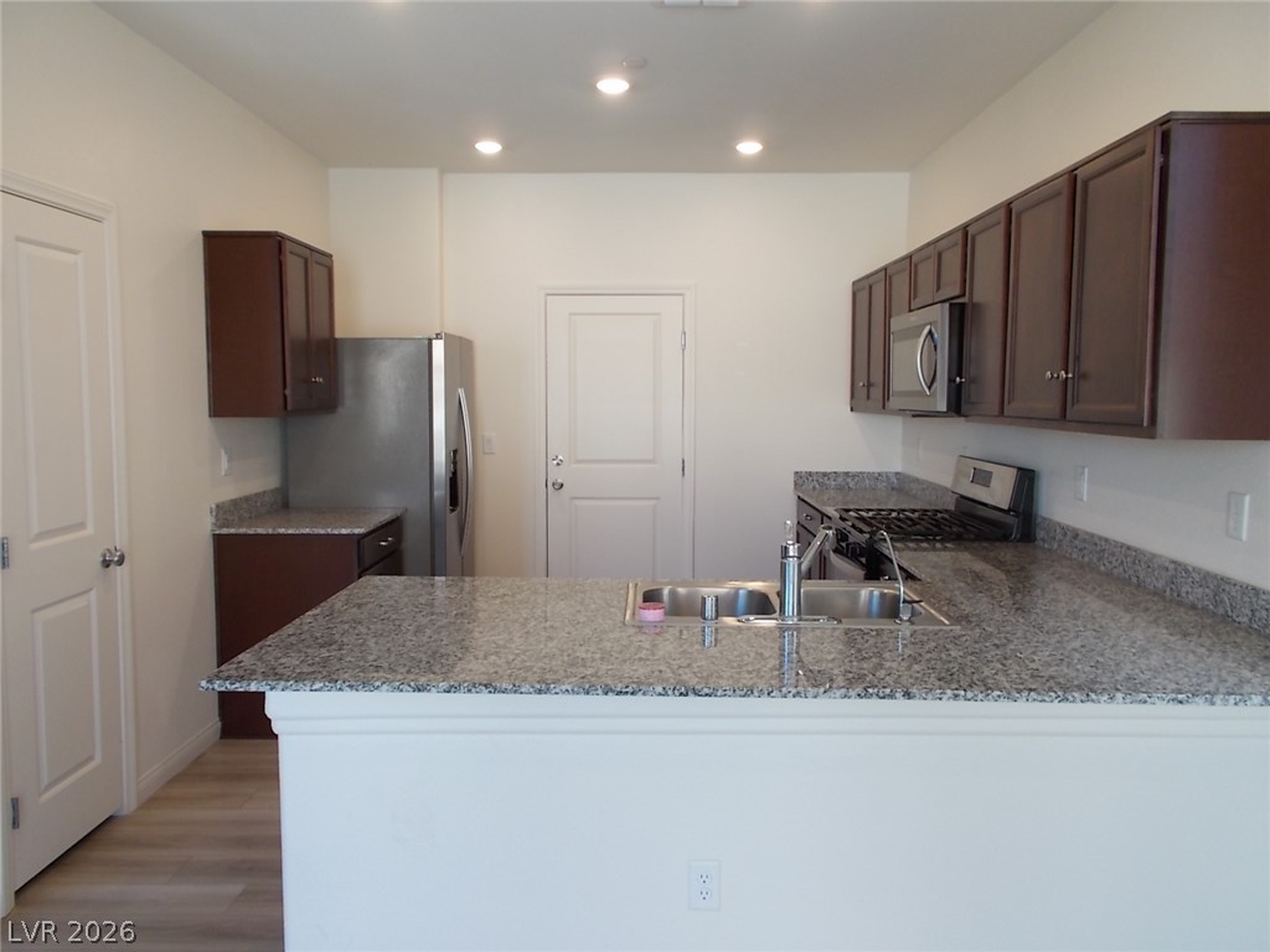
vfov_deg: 53.1
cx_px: 635
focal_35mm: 26
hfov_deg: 67.3
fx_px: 954
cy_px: 476
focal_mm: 4.6
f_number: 3.2
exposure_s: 1/25
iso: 125
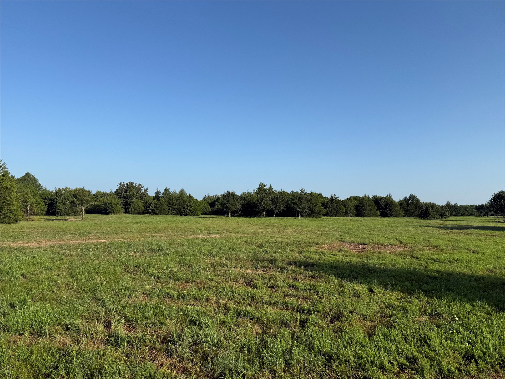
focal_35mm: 24
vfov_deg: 56.8
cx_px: 252
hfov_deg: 71.6
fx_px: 350
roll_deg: -1.1
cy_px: 190
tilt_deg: +2.6
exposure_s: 1/5714
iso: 80
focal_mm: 6.76
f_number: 1.78
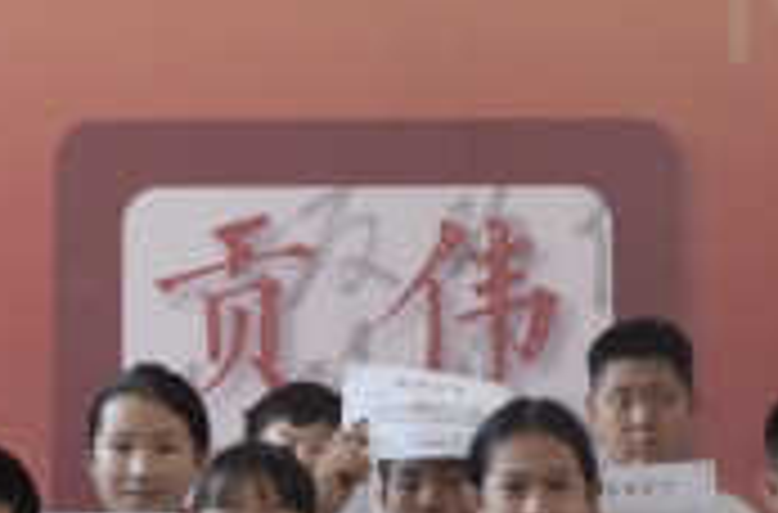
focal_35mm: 125
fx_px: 2692
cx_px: 477
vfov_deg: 10.9
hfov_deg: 16.4
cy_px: 284
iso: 3200
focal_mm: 18
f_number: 9
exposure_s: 1/320
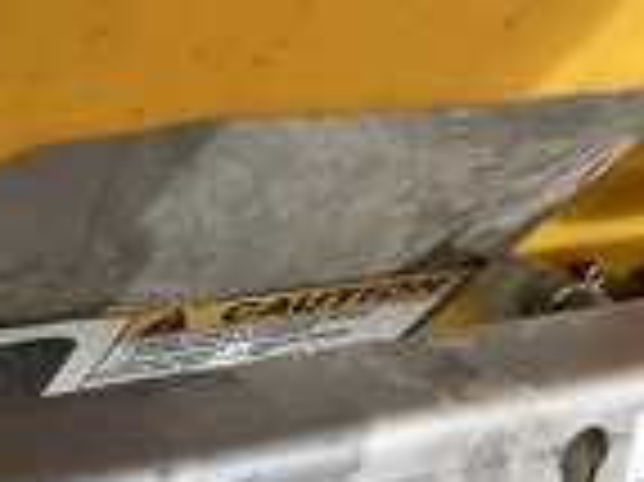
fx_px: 1506
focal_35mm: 81
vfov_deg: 17.6
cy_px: 532
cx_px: 180
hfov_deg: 23.9
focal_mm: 3
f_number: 1.8
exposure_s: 1/1168
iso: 25
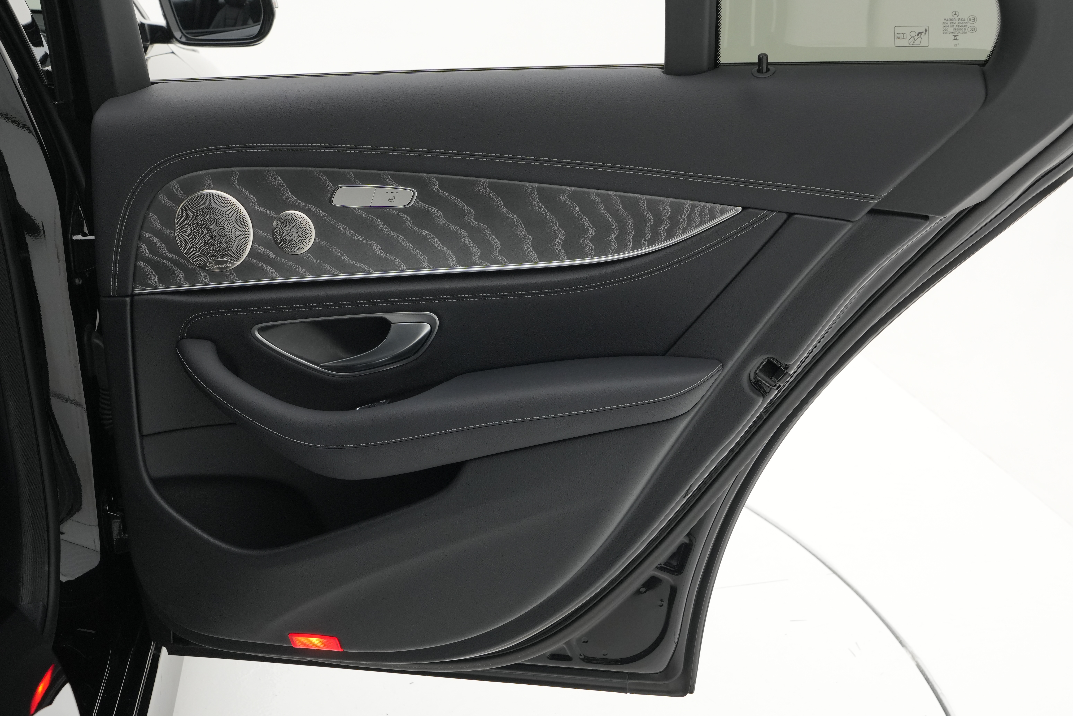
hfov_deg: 37.9
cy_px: 358
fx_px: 1565
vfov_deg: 25.8
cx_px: 536
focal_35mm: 52
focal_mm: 35
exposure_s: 1/80
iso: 640
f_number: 7.1
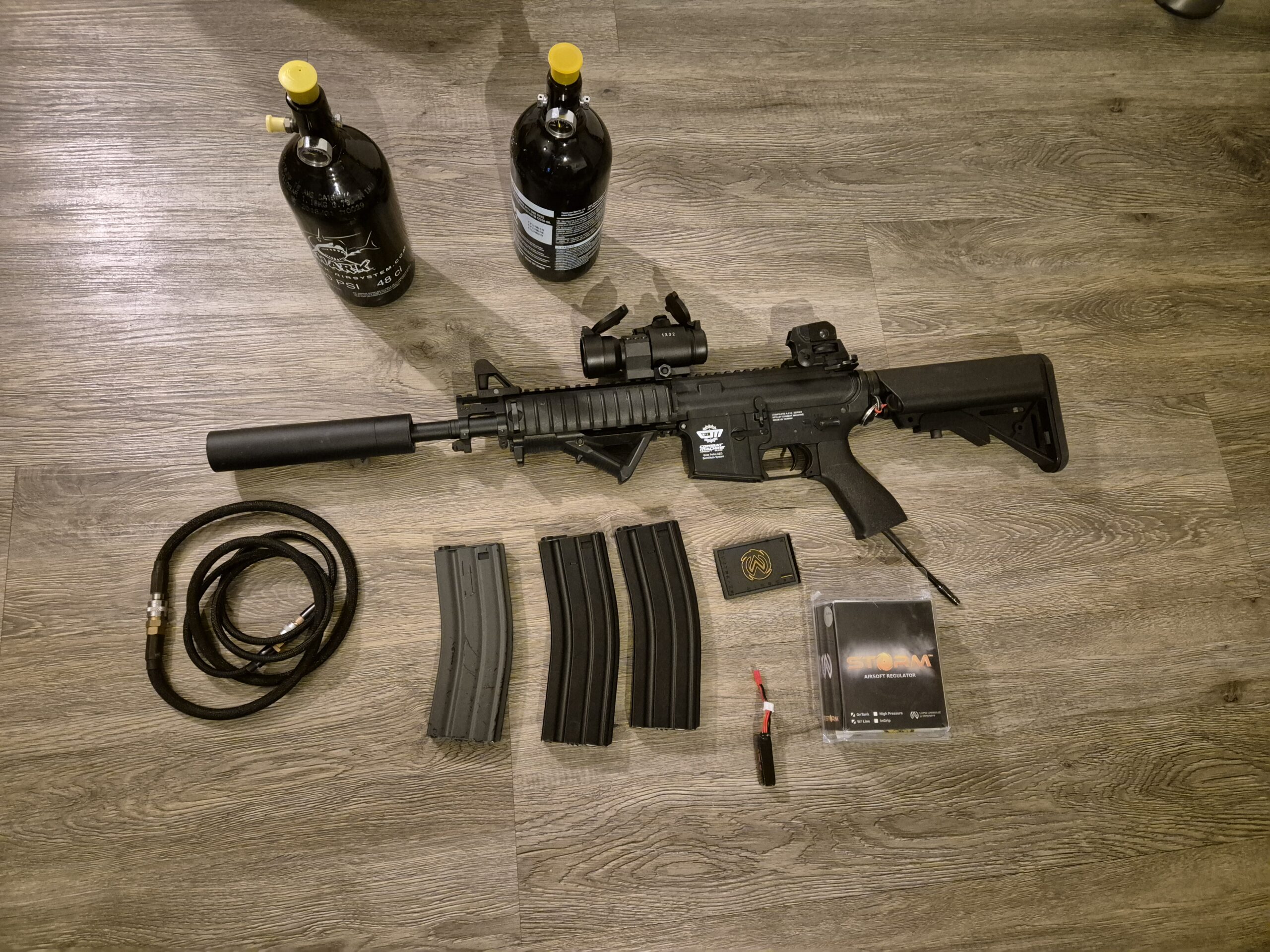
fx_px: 844
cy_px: 476
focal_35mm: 23
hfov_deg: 73.9
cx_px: 635
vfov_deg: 58.9
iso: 2500
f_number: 1.8
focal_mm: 5.4
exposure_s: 1/100
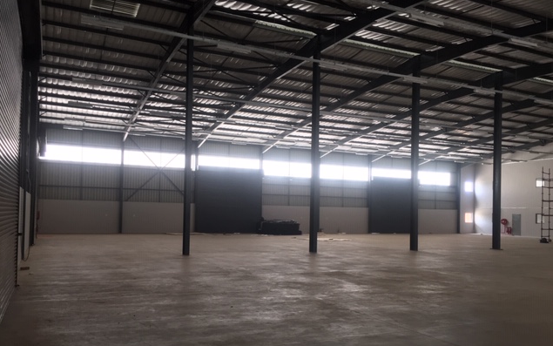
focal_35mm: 31
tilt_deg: +1.2
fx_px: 467
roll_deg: -0.7
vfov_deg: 40.5
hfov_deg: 61.2
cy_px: 202
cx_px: 278
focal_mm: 4.15
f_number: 2.2
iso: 32
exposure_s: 1/50
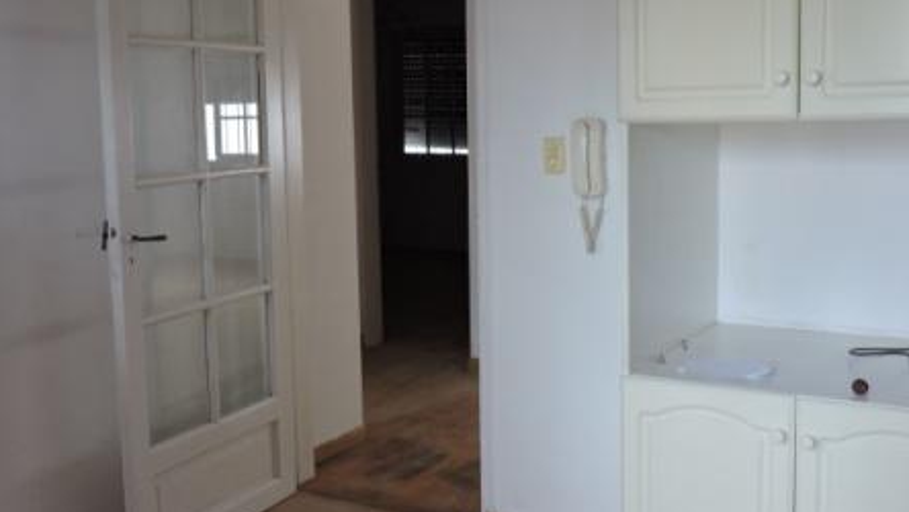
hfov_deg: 46.4
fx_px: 1061
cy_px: 244
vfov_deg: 27.1
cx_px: 452
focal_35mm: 44
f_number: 3.3
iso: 400
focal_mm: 7.1
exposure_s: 1/30
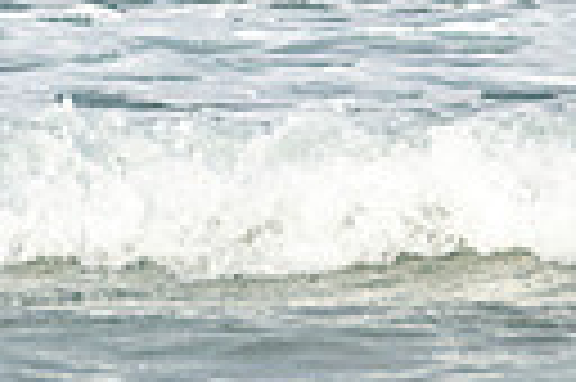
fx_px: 21700
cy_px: -276
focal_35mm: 1358
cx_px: 333
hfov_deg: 1.5
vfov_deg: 1.0
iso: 200
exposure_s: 1/1600
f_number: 5
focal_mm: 200
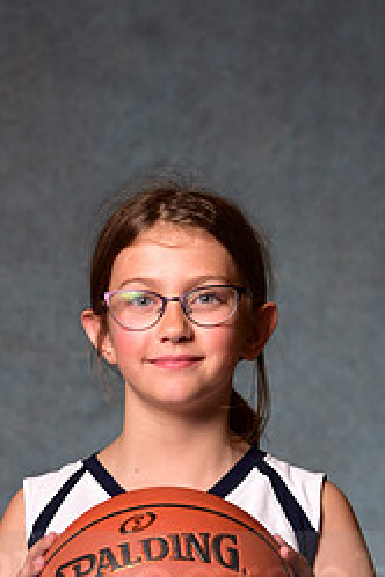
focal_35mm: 163
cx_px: 136
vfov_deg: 12.5
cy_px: 563
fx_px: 2615
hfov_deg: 8.4
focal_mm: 70
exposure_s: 1/200
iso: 100
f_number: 5
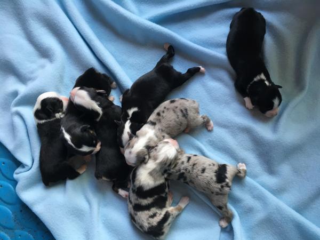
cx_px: 160
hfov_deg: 61.7
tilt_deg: -78.9
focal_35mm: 29
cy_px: 120
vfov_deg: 48.2
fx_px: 268
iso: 32
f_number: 2.2
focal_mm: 4.15
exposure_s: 1/30
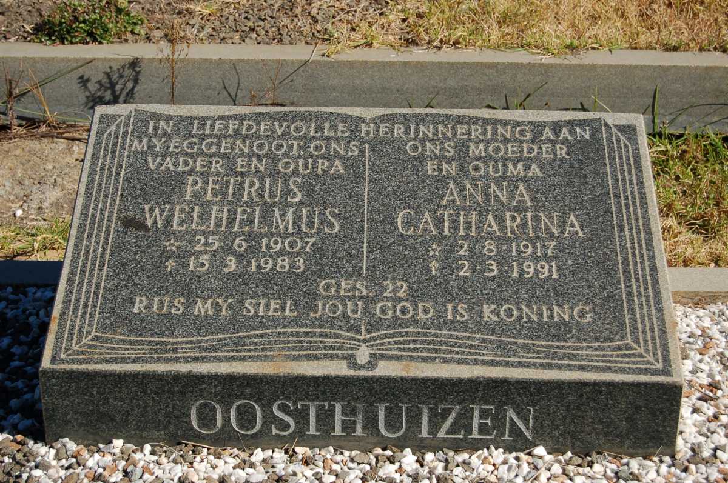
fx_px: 1394
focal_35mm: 69
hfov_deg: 29.3
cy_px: 242
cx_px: 364
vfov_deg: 19.7
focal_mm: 46
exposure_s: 1/500
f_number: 6.3
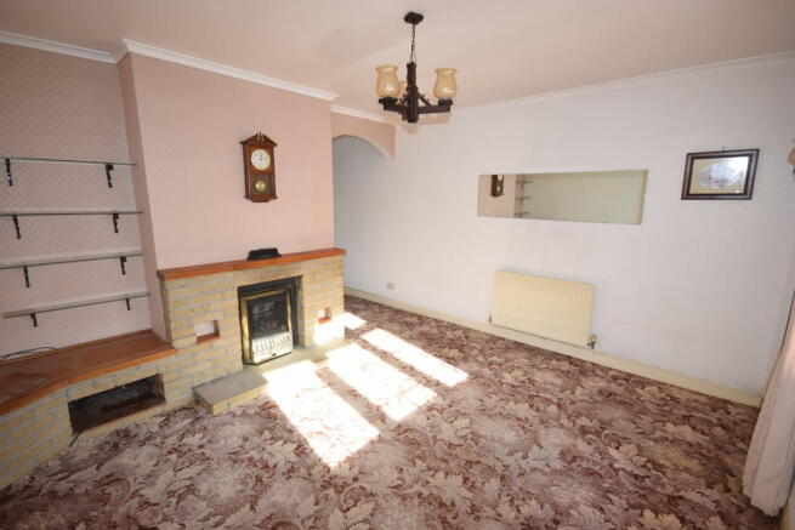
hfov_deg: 95.0
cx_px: 398
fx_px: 364
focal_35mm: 16
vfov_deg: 72.1
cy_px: 265
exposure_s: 1/125
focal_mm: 11
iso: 360
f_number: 5.6
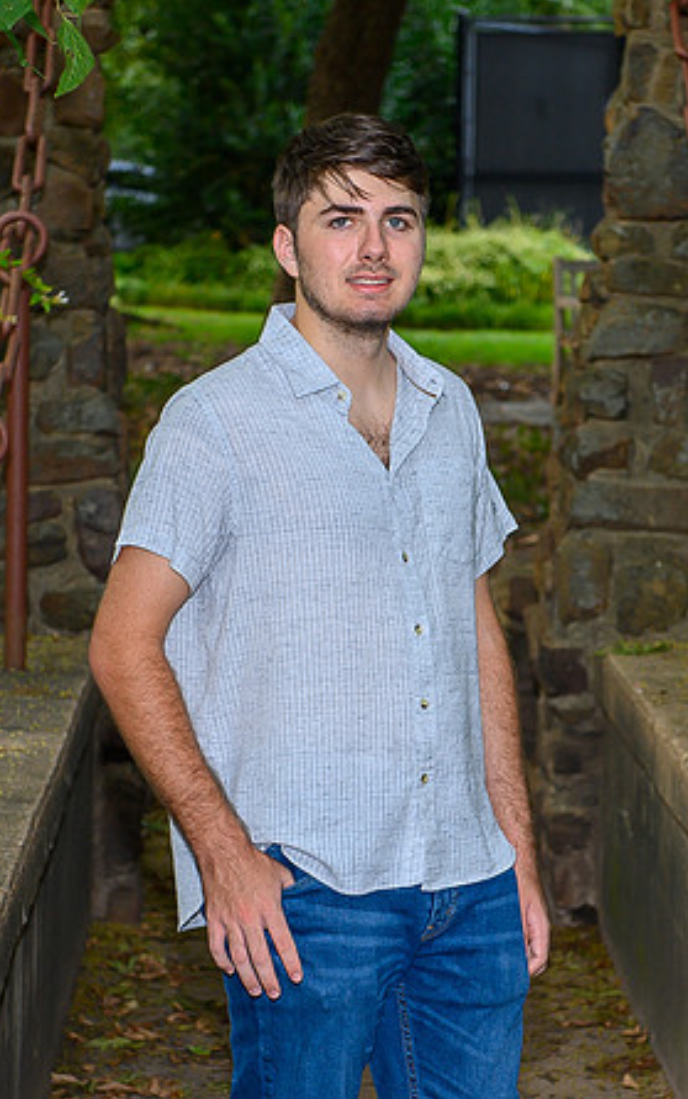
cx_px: 402
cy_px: 755
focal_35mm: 174
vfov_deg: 12.0
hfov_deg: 7.5
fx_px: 5217
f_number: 5
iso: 200
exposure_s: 1/60
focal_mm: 62
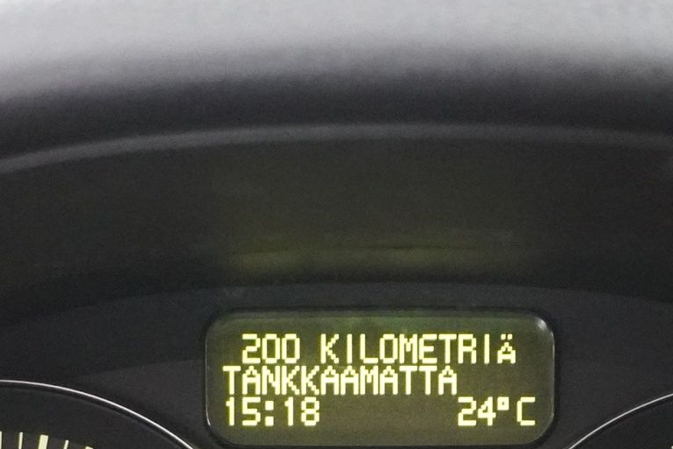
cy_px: 726
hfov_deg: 12.0
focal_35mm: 171
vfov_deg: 7.9
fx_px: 3190
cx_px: 395
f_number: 5.6
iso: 6400
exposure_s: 1/40
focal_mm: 35
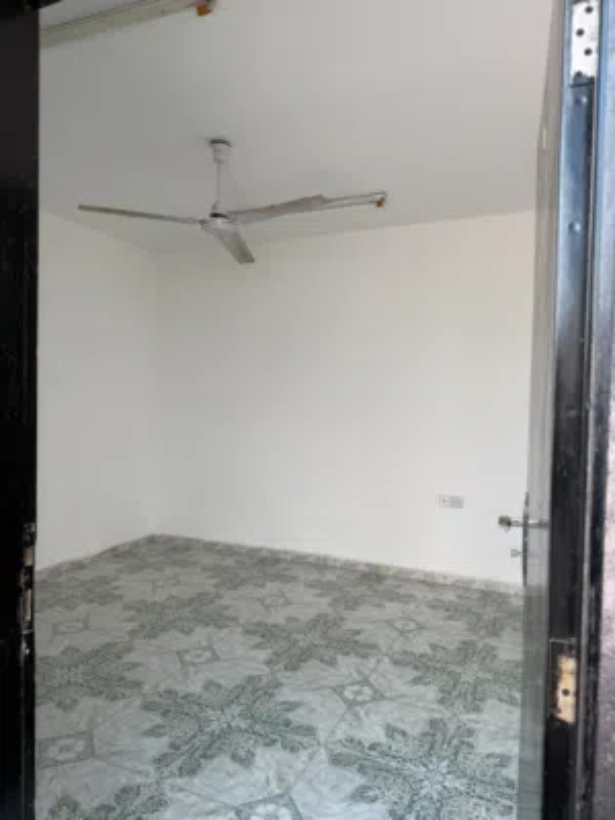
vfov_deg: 71.6
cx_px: 308
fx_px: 569
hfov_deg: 56.8
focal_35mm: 24
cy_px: 410
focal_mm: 6.76
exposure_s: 1/155
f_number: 1.78
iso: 64
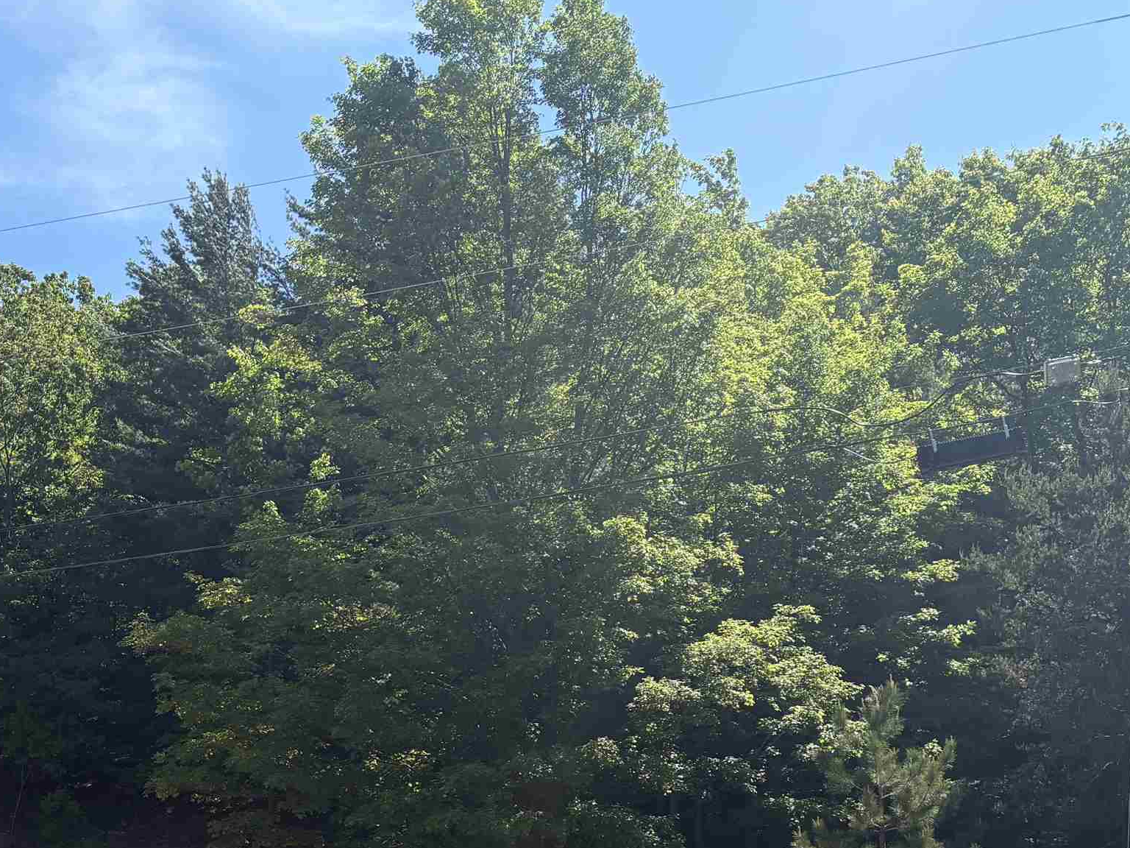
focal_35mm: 52
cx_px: 369
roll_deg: -0.1
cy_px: 806
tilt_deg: +9.1
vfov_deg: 26.8
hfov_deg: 36.4
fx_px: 1697
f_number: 1.6
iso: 50
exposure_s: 1/2141
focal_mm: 5.96
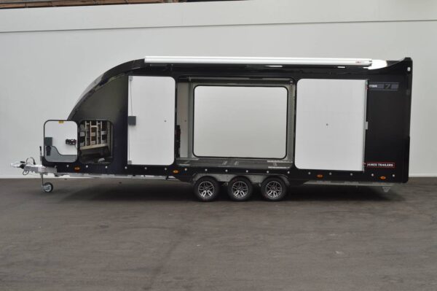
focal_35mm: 42
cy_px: 146
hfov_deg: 46.4
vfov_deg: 31.8
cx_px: 218
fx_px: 509
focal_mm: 28
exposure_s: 1/10
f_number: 13
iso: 360
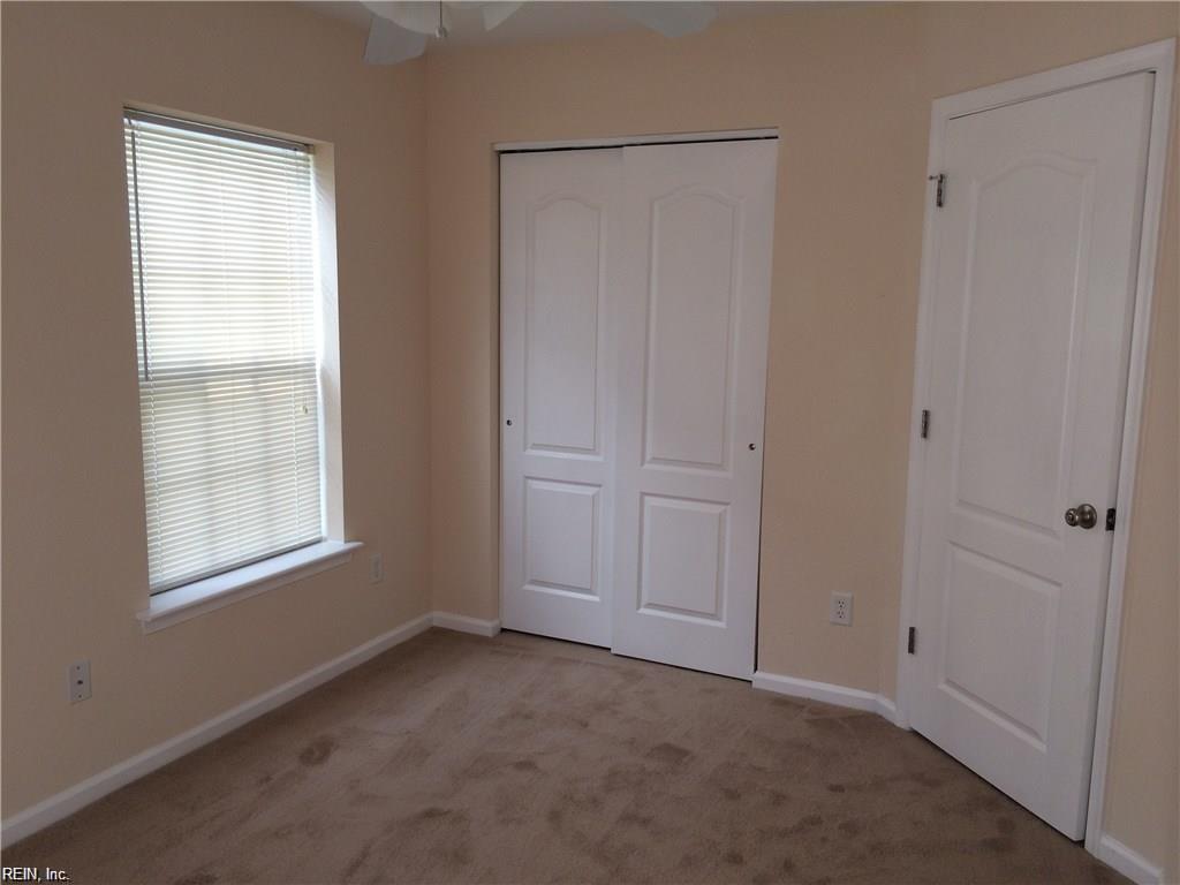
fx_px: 1023
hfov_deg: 60.0
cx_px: 590
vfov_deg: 46.8
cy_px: 442
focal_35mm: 30
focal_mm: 4.12
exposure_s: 1/120
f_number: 2.2
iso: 32
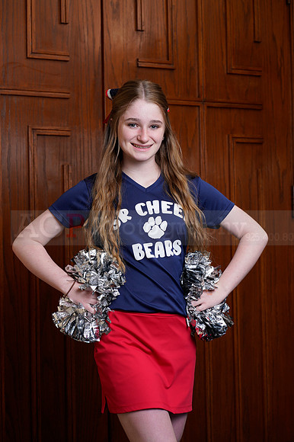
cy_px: 221
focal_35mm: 85
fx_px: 1042
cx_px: 147
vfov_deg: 23.9
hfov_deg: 16.1
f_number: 5.6
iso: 200
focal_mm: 85
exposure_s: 1/250
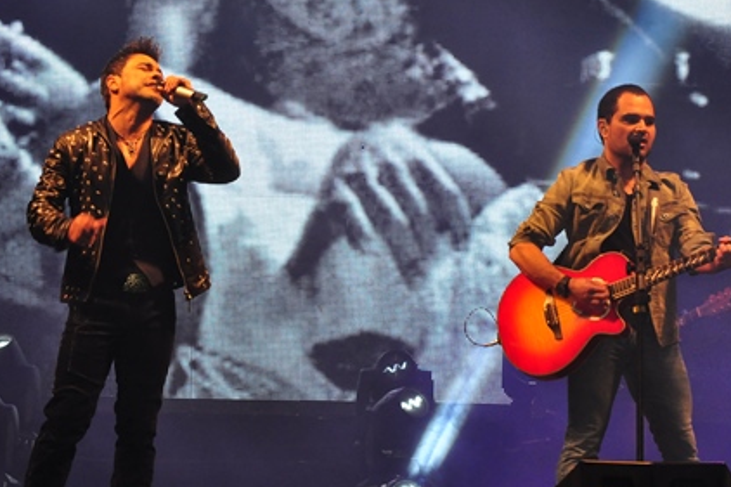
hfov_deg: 6.7
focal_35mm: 307
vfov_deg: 4.5
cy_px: 230
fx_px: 6226
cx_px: 364
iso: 1000
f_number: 11
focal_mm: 135
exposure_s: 1/100
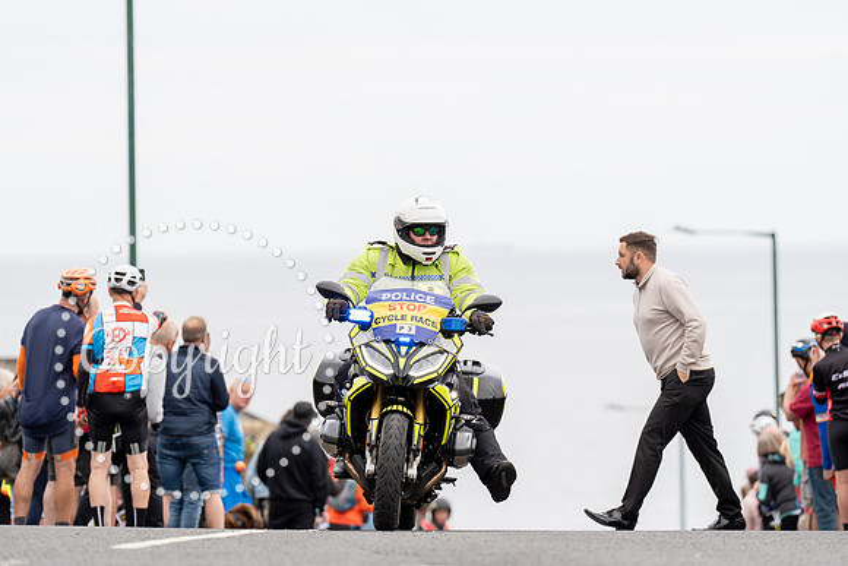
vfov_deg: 6.9
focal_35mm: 200
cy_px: 283
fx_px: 4712
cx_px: 424
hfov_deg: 10.3
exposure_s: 1/1000
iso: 320
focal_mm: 200
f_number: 3.5
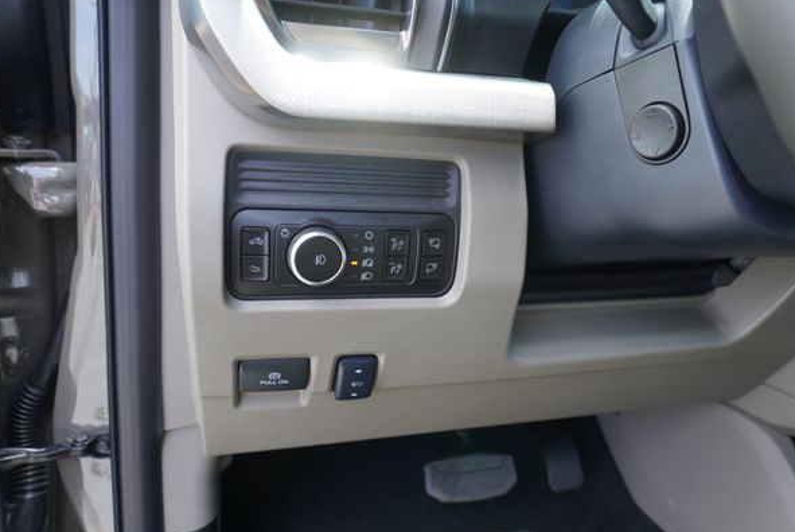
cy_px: 275
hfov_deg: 69.4
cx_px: 400
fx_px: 575
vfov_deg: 49.6
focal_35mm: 26
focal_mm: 16
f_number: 4
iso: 100
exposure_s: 1/60
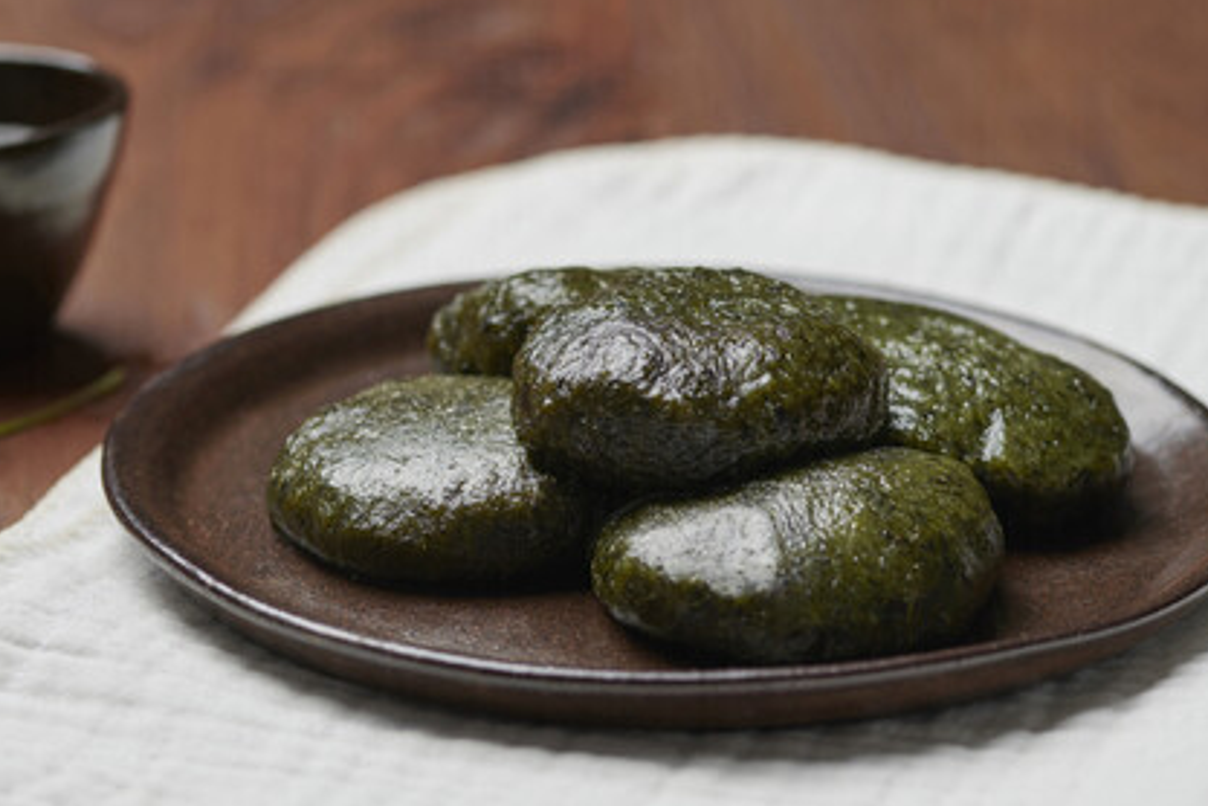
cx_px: 429
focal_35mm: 151
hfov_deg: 13.6
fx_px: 5066
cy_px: 417
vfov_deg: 9.1
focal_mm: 105
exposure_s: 1/125
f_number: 7.1
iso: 64
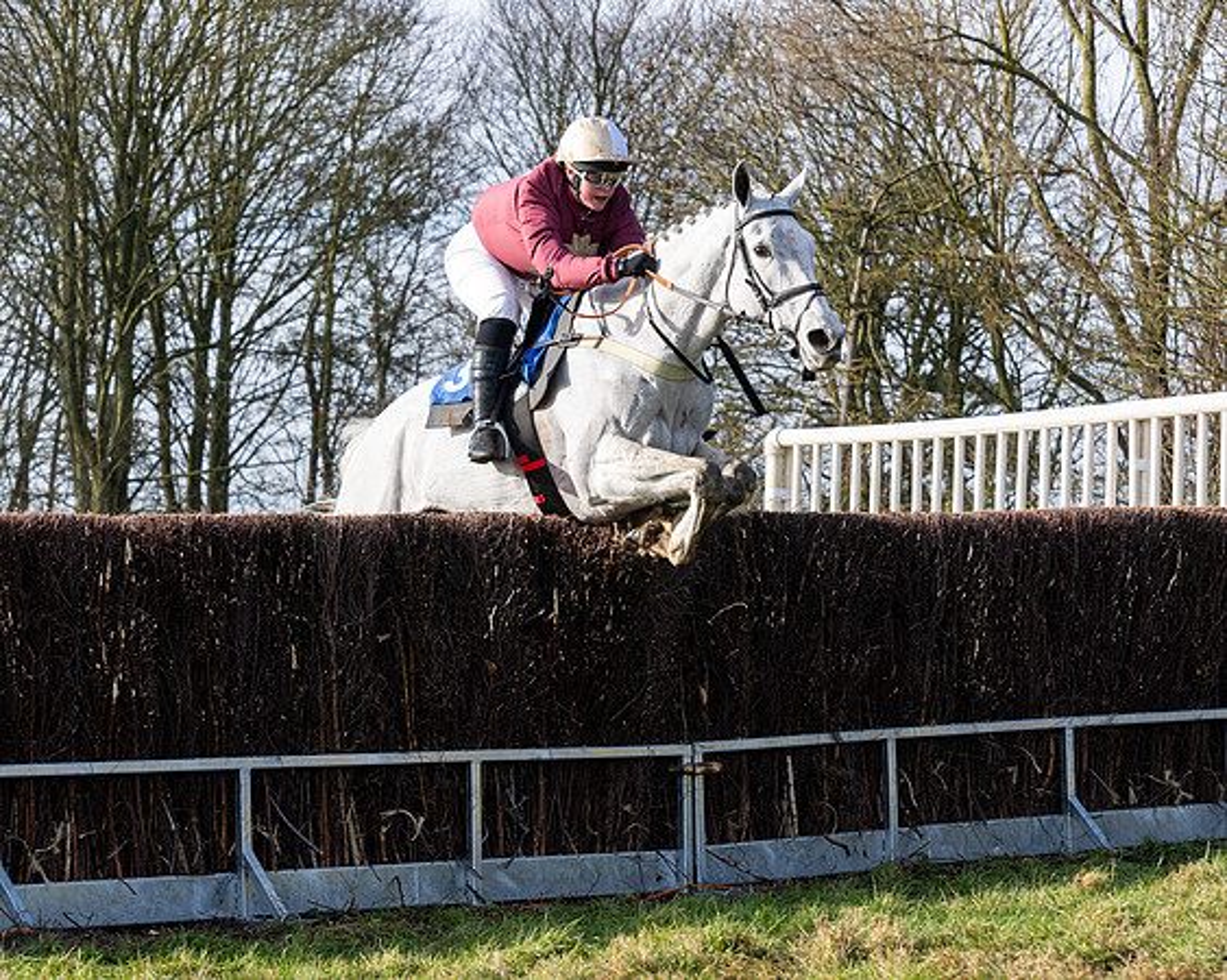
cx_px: 544
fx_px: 4330
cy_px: 613
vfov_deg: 12.9
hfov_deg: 16.1
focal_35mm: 119
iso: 400
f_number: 5
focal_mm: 70
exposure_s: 1/1250
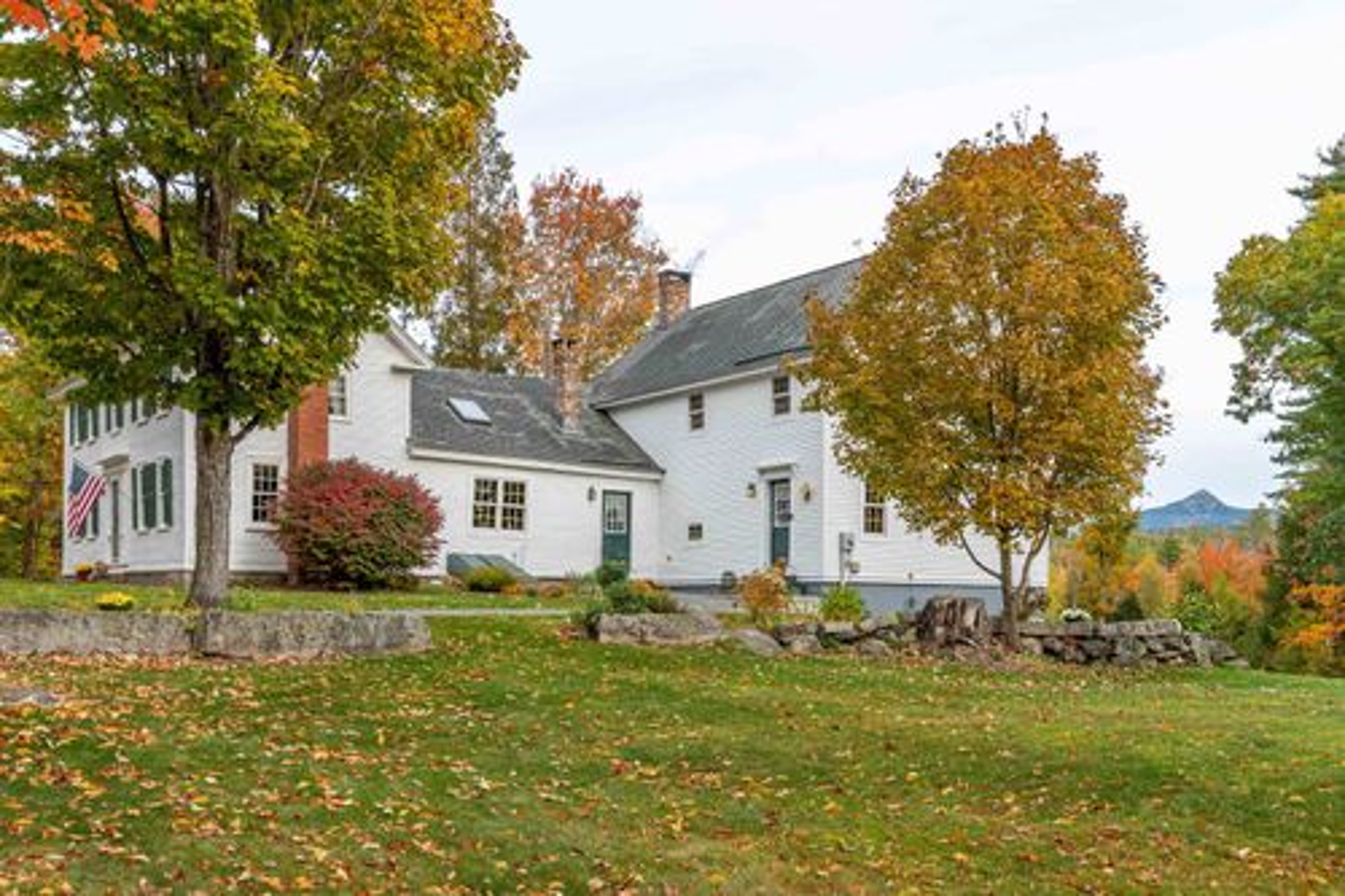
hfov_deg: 61.9
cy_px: 448
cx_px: 672
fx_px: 1120
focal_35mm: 30
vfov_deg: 43.6
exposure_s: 1/200
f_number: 9
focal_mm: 30
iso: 320
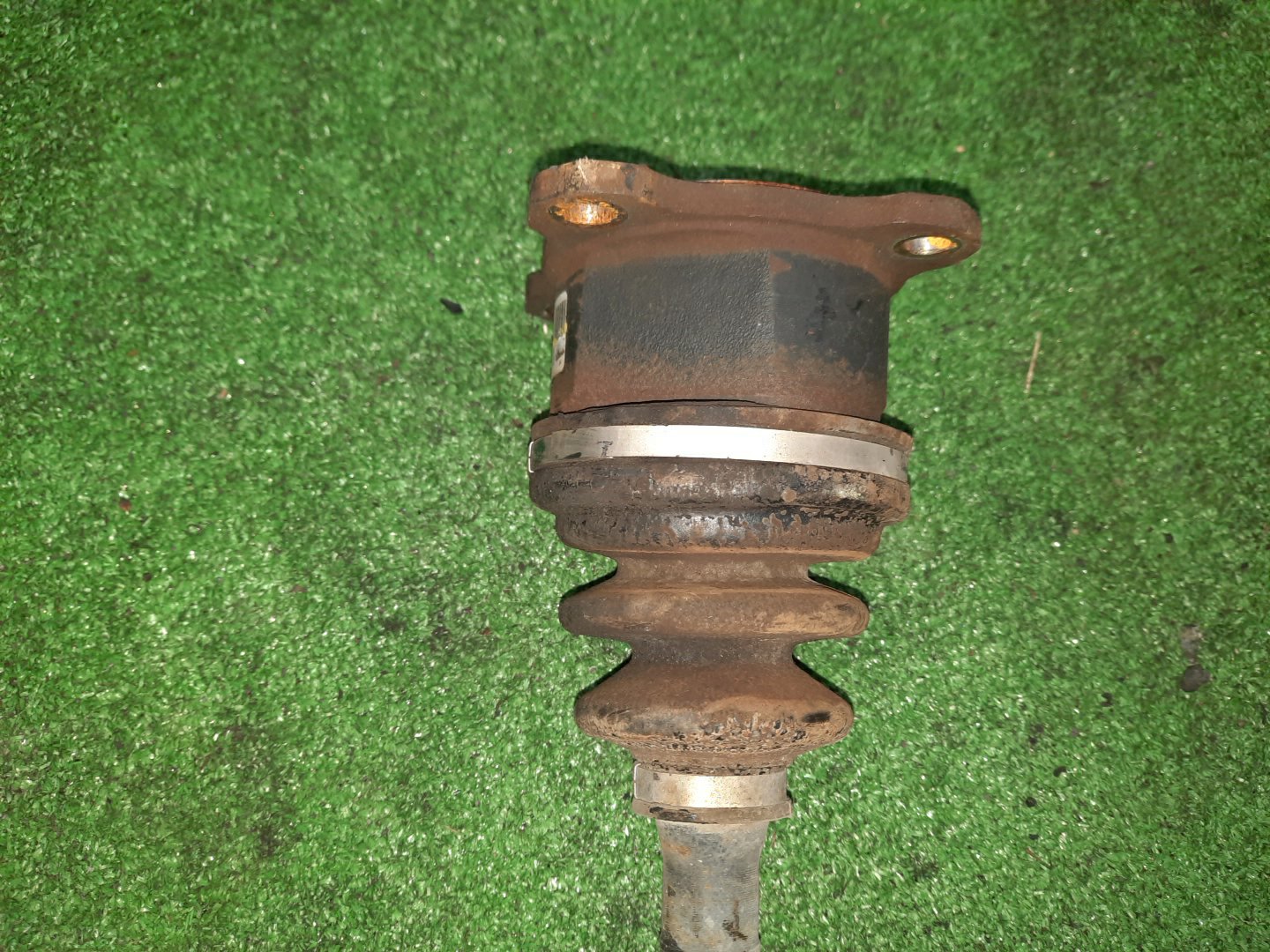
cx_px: 635
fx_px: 917
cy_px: 476
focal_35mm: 25
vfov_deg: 54.9
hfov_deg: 69.4
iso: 415
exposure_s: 1/25
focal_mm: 4.6
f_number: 2
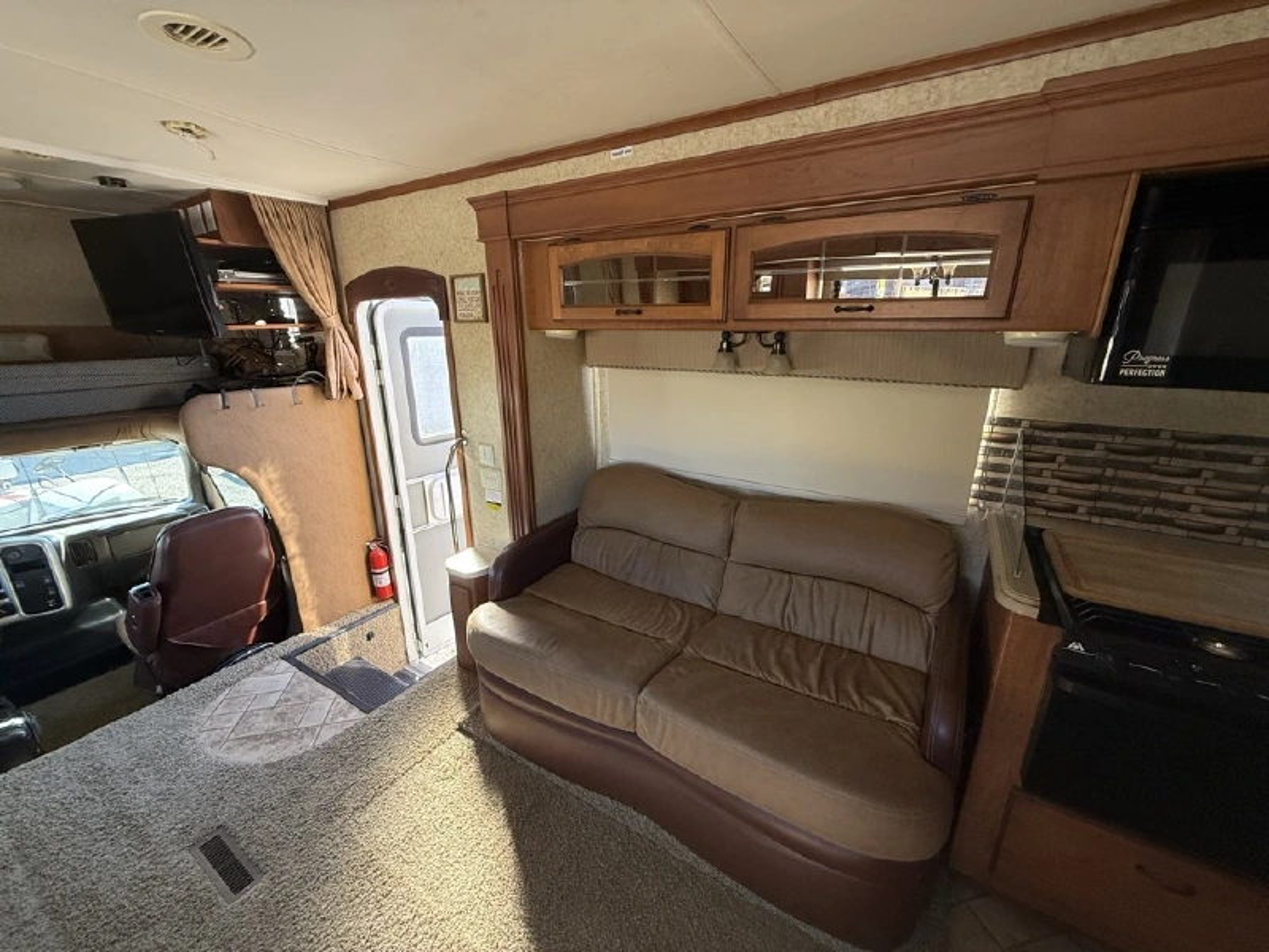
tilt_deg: -18.6
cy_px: 476
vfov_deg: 85.7
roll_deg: +0.9
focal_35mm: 14
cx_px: 634
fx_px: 513
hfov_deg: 102.1
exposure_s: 1/99
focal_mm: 2.22
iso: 125
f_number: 2.2
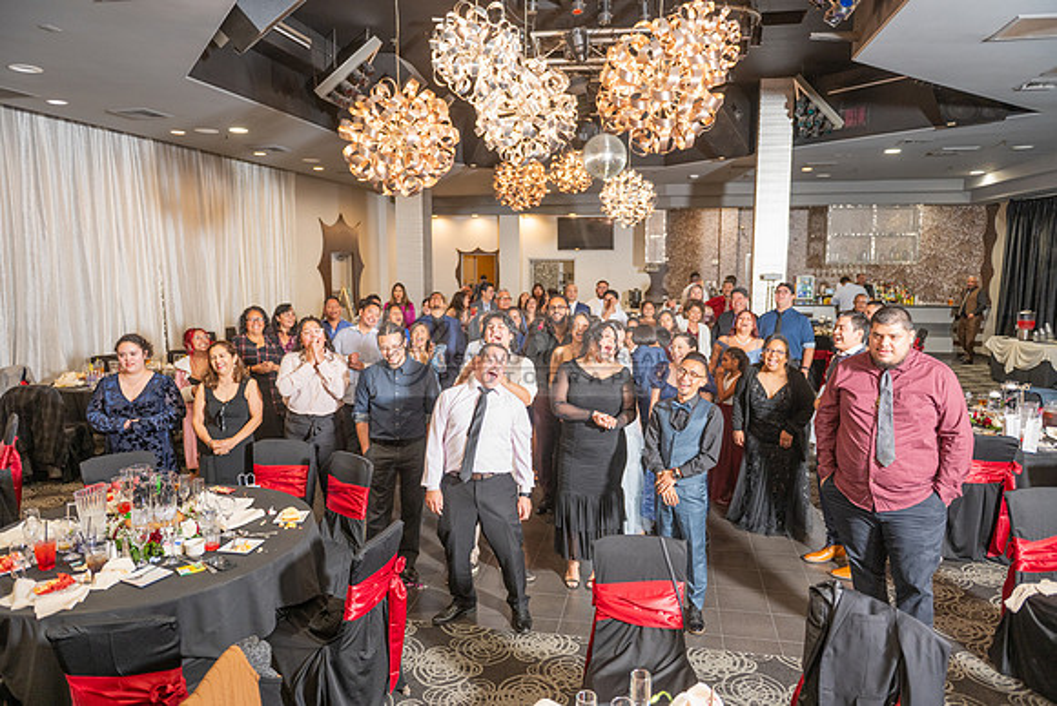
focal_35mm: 24
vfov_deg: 53.2
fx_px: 705
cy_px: 353
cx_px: 528
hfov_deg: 73.7
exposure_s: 1/125
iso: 800
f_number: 2.8
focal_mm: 24
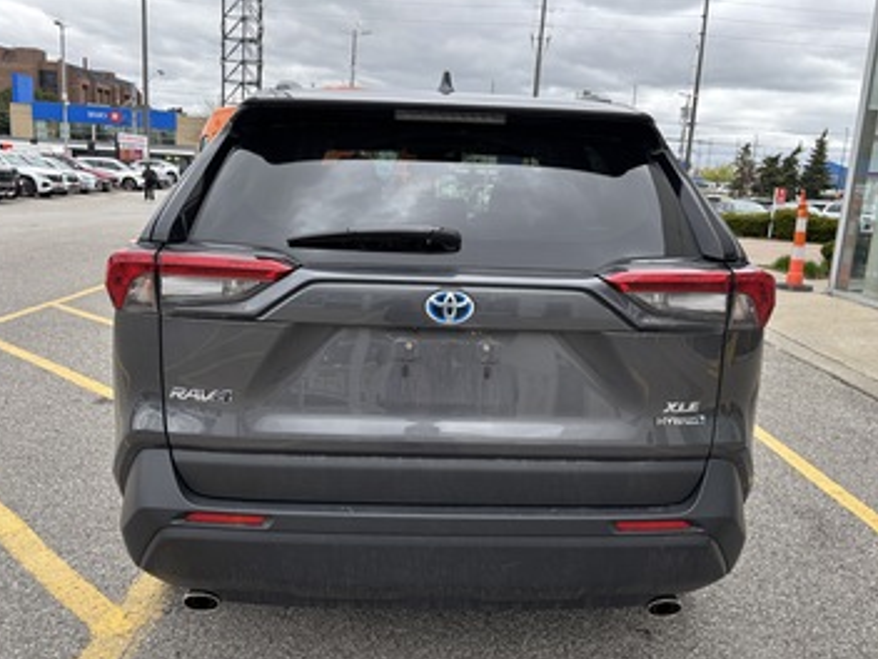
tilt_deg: -11.5
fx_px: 786
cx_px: 446
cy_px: 341
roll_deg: -4.6
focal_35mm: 31
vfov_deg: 45.4
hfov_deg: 58.3
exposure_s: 1/311
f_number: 1.6
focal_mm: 5.96
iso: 50
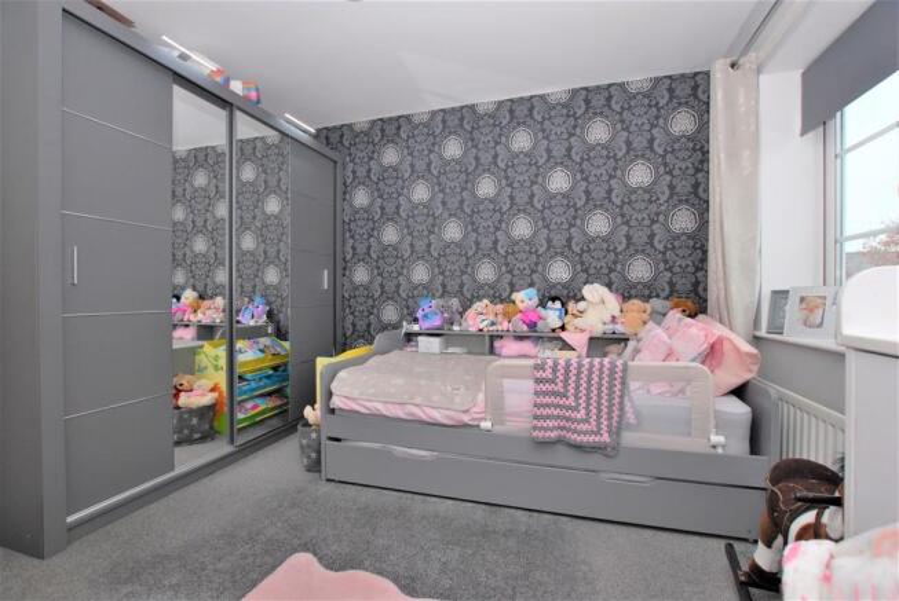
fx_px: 375
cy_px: 300
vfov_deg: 77.5
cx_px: 450
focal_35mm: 15
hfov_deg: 100.3
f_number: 5
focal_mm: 10
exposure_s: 1/60
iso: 200
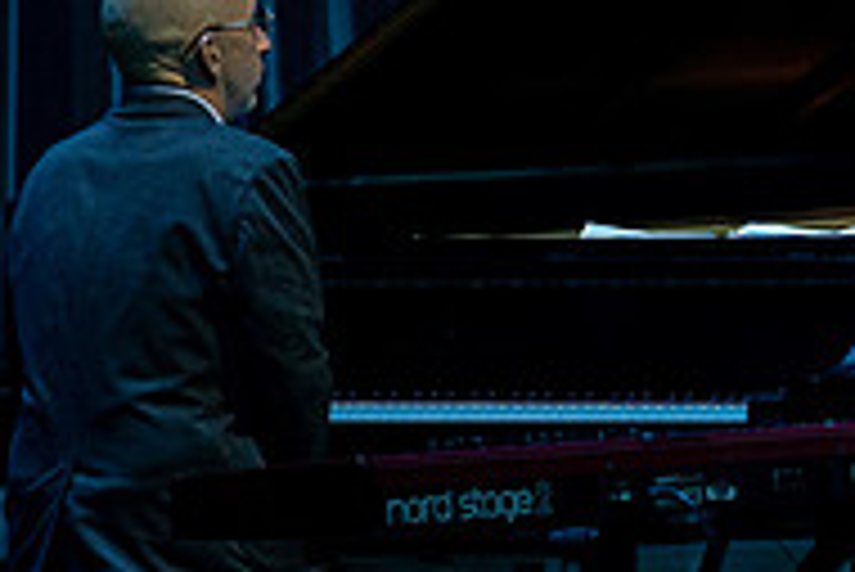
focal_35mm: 559
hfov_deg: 3.7
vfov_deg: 2.5
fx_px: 13286
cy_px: 88
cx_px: 1201
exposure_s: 1/320
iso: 2500
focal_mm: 148
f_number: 5.6
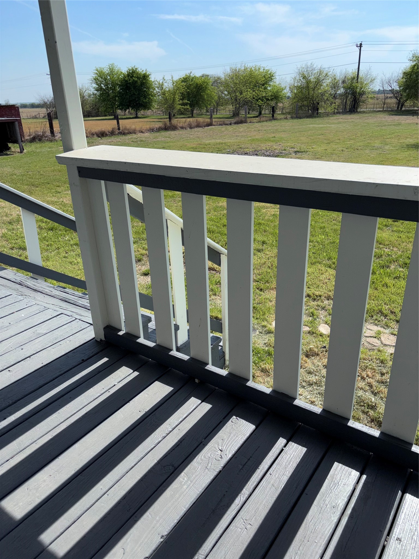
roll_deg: +1.2
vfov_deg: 67.3
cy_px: 280
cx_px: 210
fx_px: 420
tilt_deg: -24.0
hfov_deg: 53.1
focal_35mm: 26
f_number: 1.6
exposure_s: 1/3650
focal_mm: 5.96
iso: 32
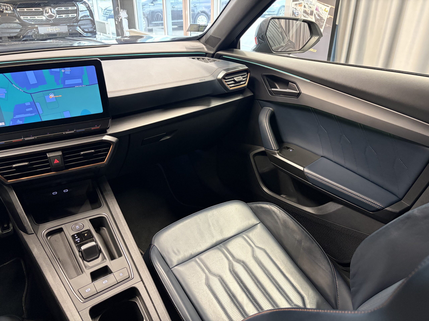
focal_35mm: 26
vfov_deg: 53.1
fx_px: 322
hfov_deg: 67.3
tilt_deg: -26.9
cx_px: 214
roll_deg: -0.3
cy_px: 160
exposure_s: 1/38
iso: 400
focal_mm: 5.96
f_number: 1.6
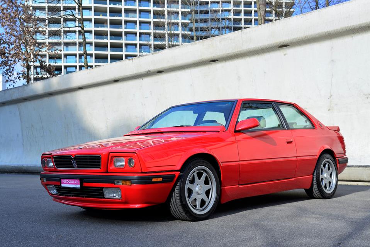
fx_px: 473
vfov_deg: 29.3
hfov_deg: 42.7
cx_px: 185
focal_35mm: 46
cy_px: 124
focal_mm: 46
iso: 100
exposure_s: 1/160
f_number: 7.1
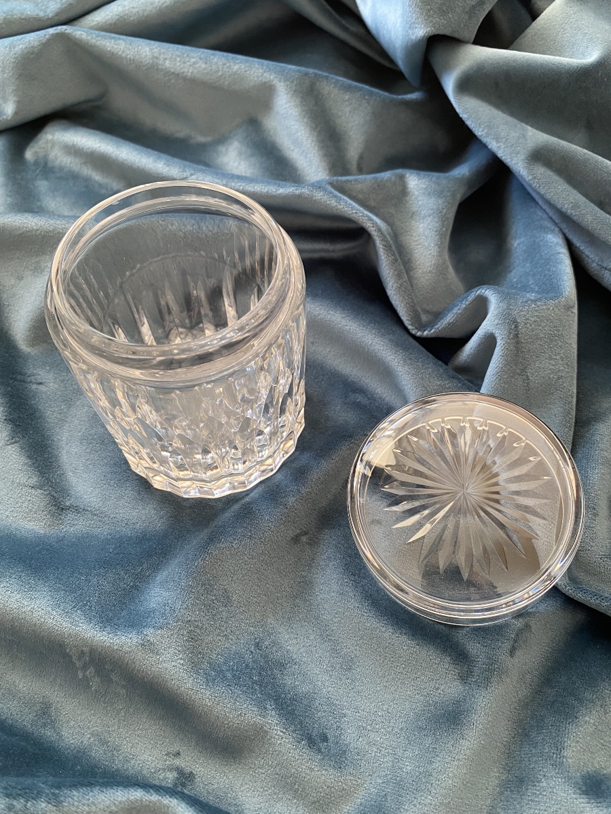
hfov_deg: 53.1
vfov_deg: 67.3
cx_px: 306
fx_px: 612
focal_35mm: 26
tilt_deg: -58.4
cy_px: 407
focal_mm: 4.25
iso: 125
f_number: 1.8
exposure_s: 1/65
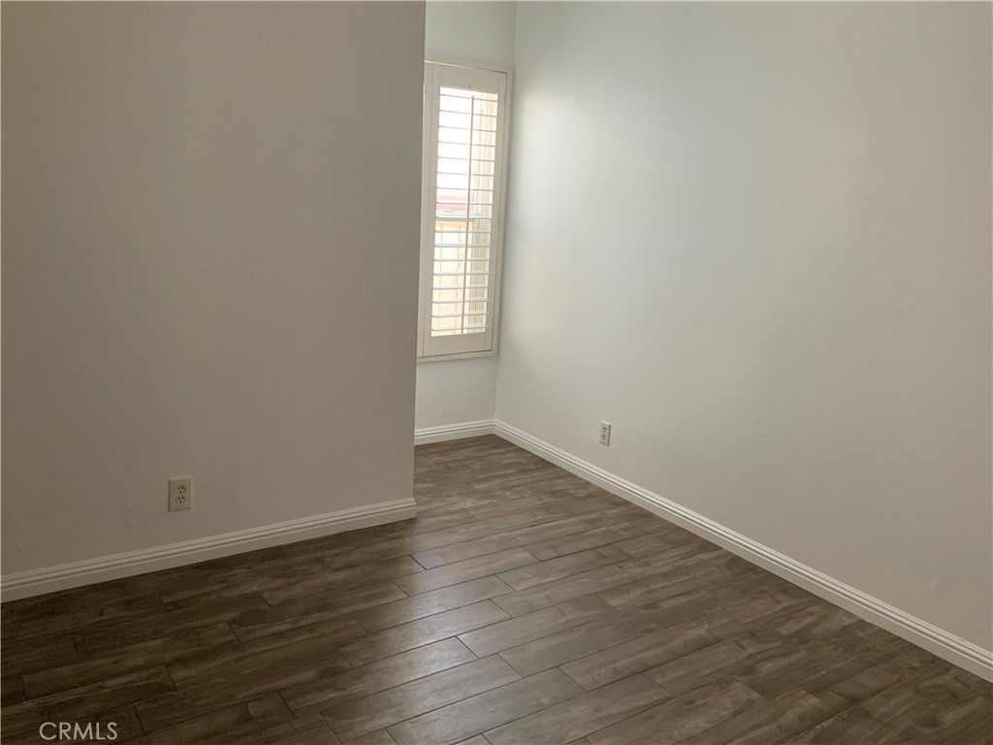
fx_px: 832
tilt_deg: -12.6
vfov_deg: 48.2
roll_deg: -2.5
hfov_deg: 61.7
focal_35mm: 29
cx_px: 496
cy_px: 372
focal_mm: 3
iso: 100
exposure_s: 1/60
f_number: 1.8
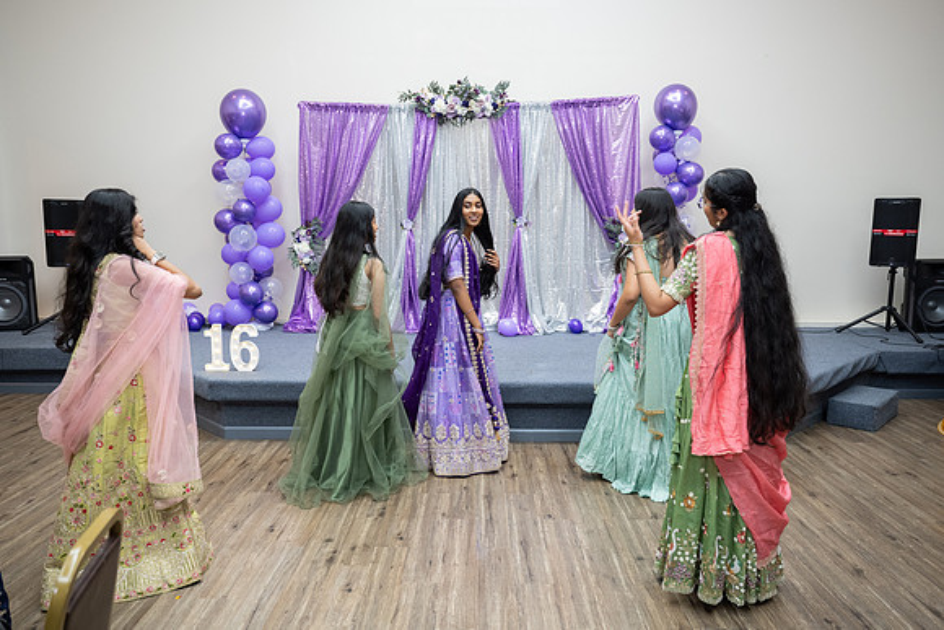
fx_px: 701
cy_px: 315
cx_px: 472
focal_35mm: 27
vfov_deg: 48.4
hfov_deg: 67.9
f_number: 3.5
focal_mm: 26.5
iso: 1000
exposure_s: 1/160
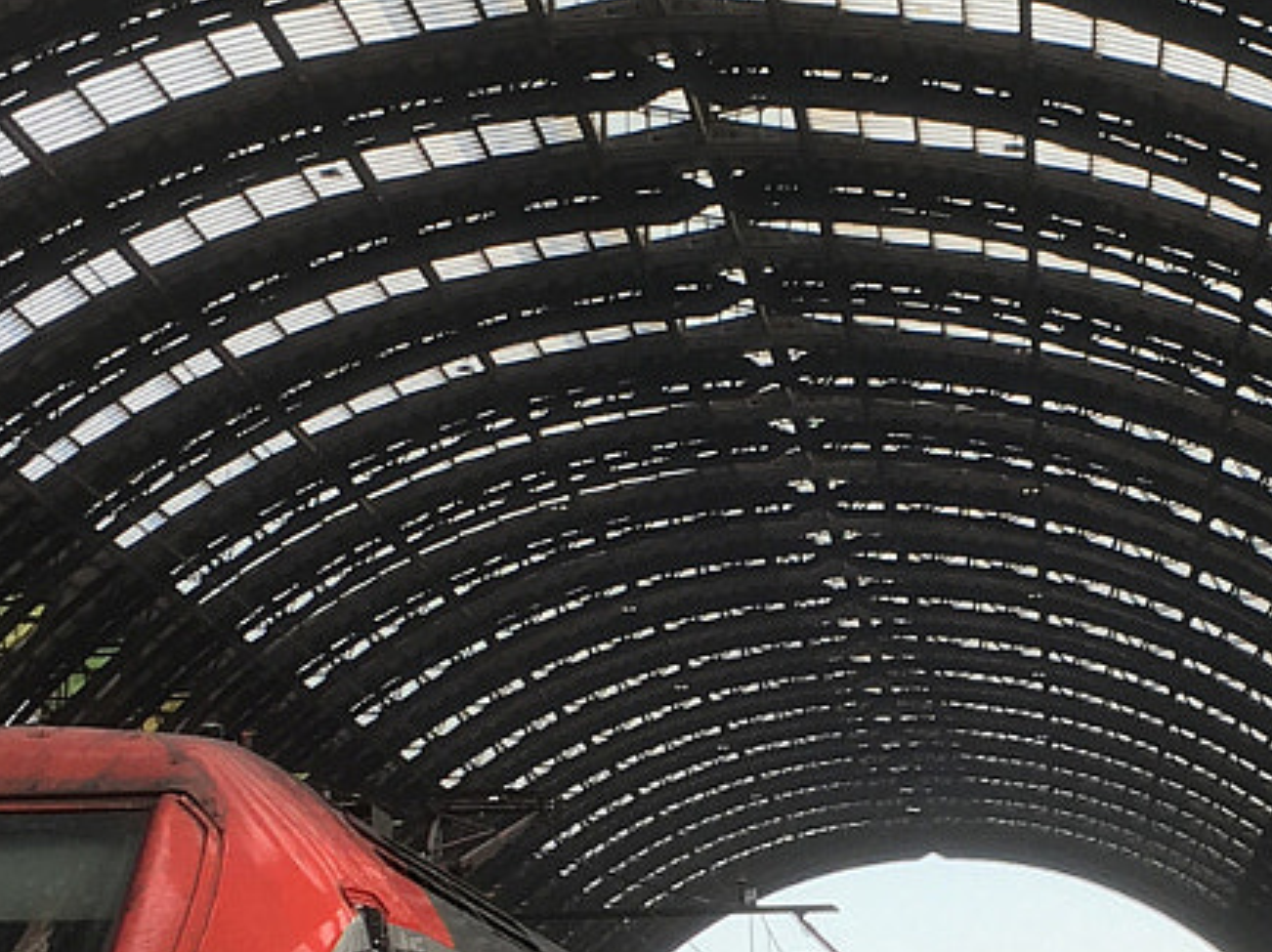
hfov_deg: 18.3
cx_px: 947
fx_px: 3930
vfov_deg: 13.7
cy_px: 861
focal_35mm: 107
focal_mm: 4.15
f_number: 2.2
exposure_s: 1/279
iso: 25
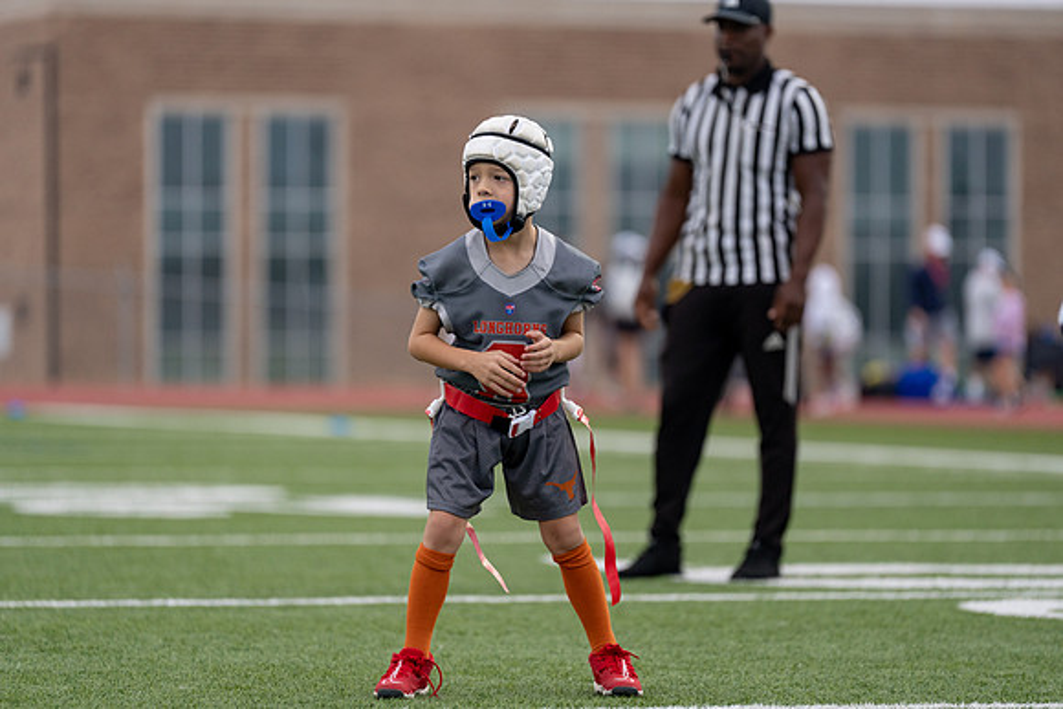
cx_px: 532
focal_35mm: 200
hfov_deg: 10.3
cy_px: 354
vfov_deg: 6.9
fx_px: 5907
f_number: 2.8
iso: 500
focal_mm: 200
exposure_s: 1/1000
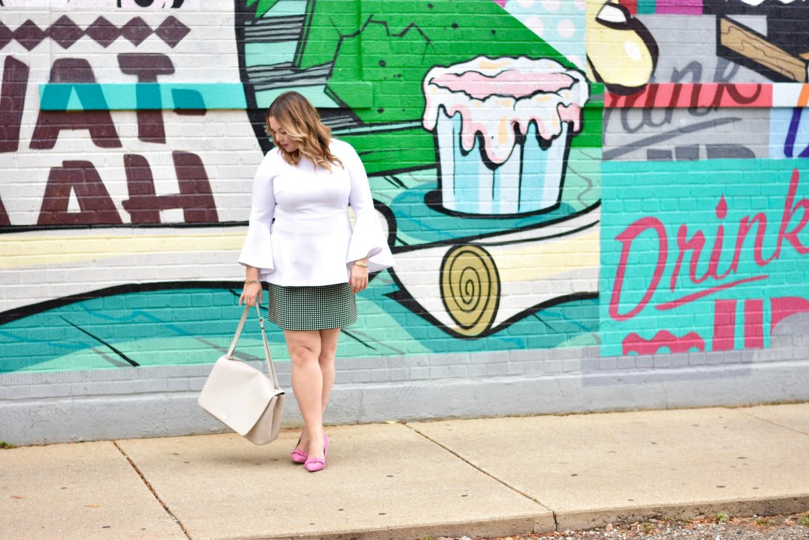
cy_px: 270
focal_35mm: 75
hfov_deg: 27.0
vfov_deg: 18.2
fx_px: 1686
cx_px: 404
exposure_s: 1/500
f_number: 1.8
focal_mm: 50
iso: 100
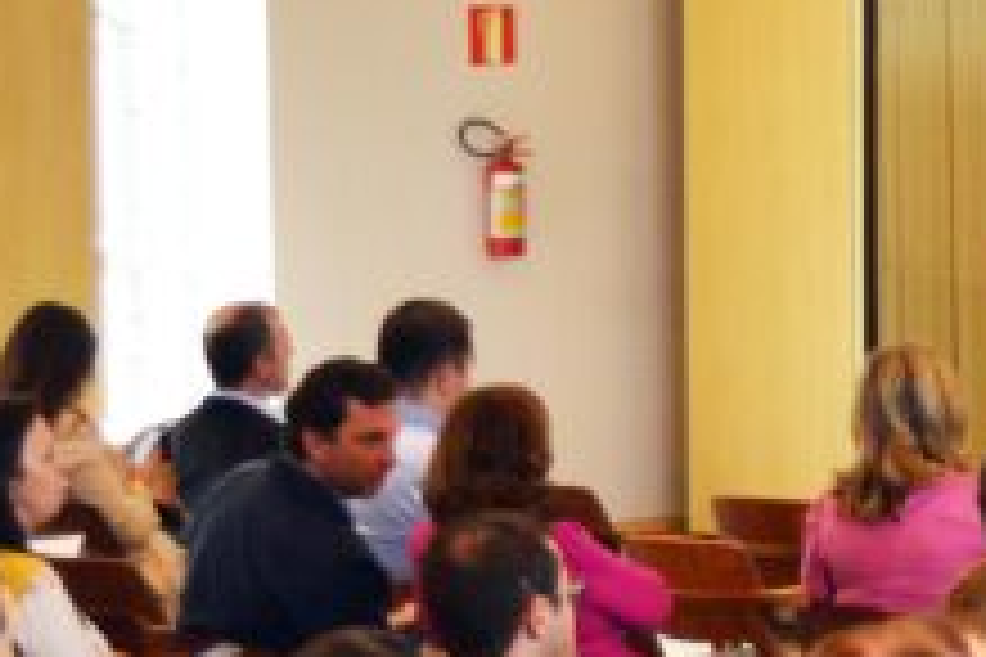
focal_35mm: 224
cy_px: 542
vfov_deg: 6.1
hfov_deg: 9.1
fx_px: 6135
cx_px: 1198
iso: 400
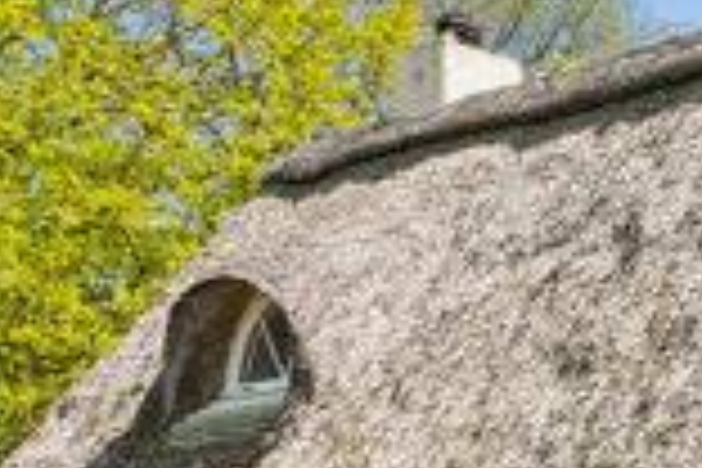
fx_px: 1404
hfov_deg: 17.7
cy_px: 605
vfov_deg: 17.7
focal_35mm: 72
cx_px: 1467
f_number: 13
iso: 250
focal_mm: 14
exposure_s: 1/125
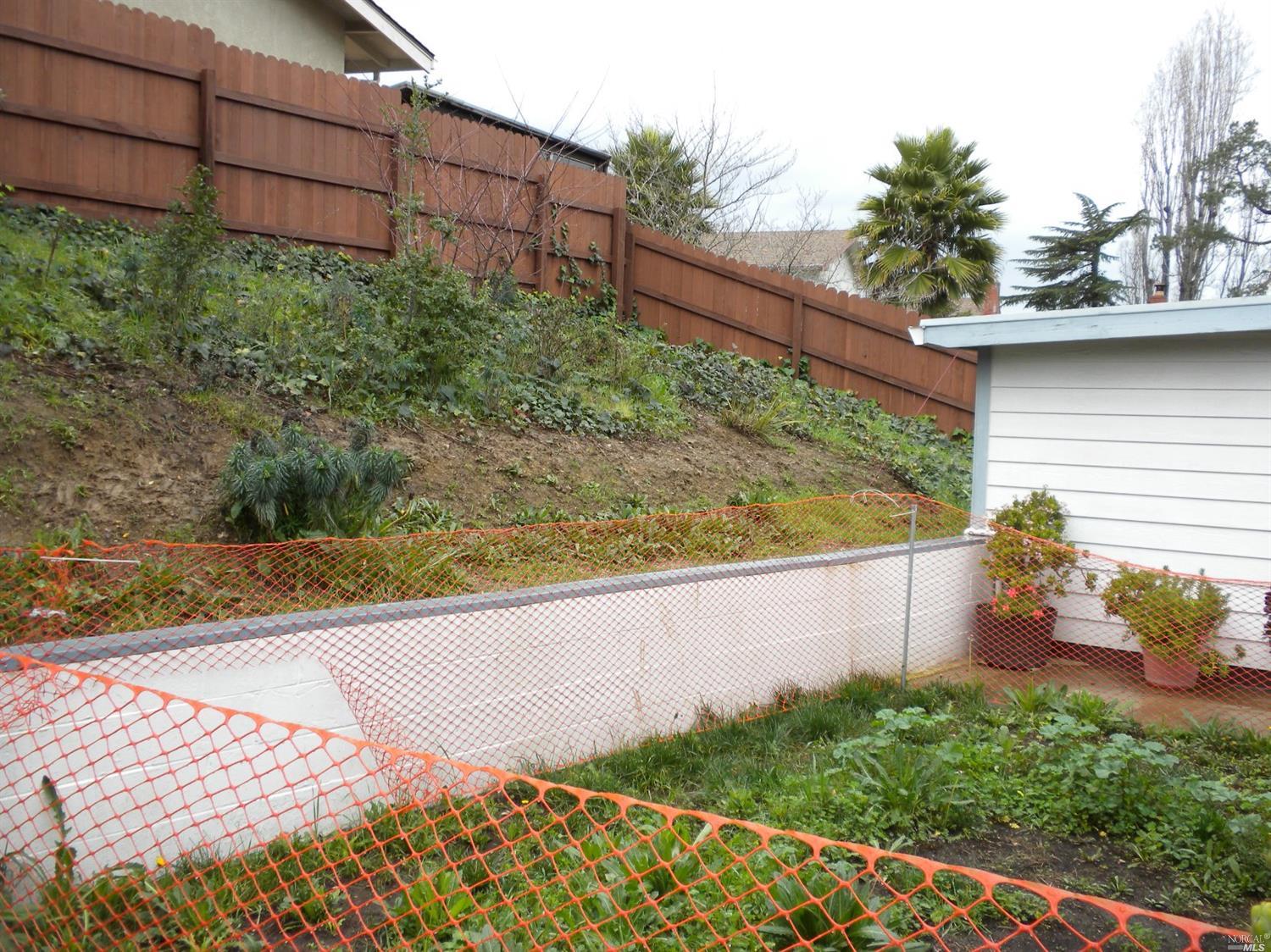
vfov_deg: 38.6
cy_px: 476
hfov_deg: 50.2
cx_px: 636
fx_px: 1358
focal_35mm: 37
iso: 64
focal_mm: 6.6
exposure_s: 1/153
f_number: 3.5
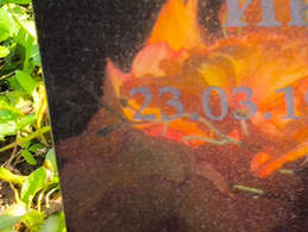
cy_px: -90
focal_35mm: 154
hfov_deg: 12.6
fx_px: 1372
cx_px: 351
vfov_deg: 9.4
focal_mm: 4.71
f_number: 1.7
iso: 50
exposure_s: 1/193
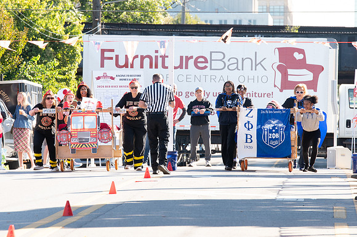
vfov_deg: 4.9
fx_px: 2754
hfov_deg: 7.4
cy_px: 111
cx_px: 162
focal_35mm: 278
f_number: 7.1
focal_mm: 200
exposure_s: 1/500
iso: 640
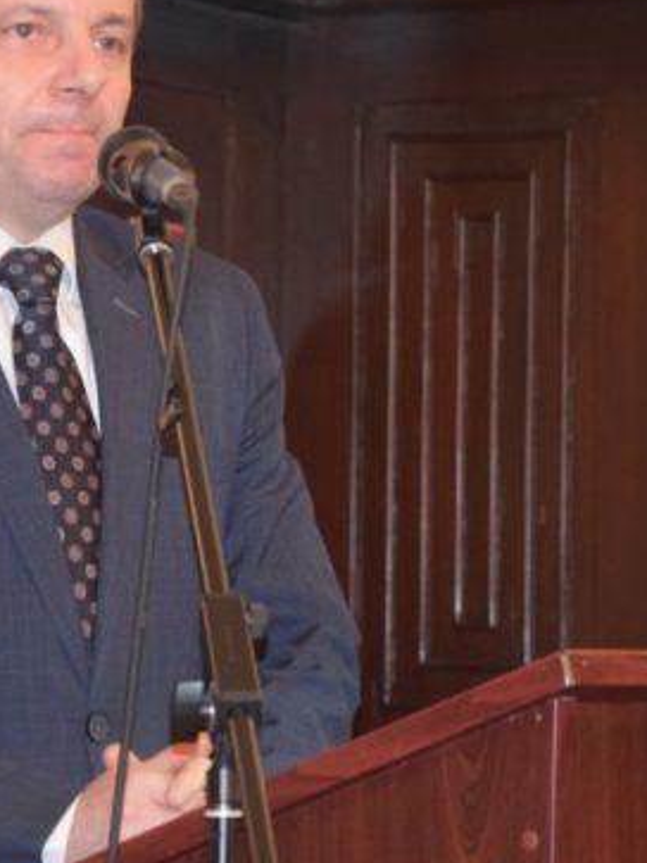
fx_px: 5711
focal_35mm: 229
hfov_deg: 6.5
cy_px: 273
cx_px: 354
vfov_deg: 8.6
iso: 3200
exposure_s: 1/60
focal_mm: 75
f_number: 5.3
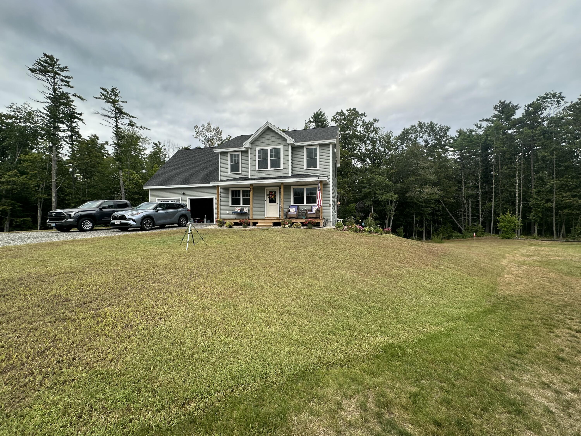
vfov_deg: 85.7
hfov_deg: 102.1
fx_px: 235
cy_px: 218
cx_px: 290
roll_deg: +0.4
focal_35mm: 14
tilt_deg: +0.2
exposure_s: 1/198
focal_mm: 2.22
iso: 40
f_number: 2.2
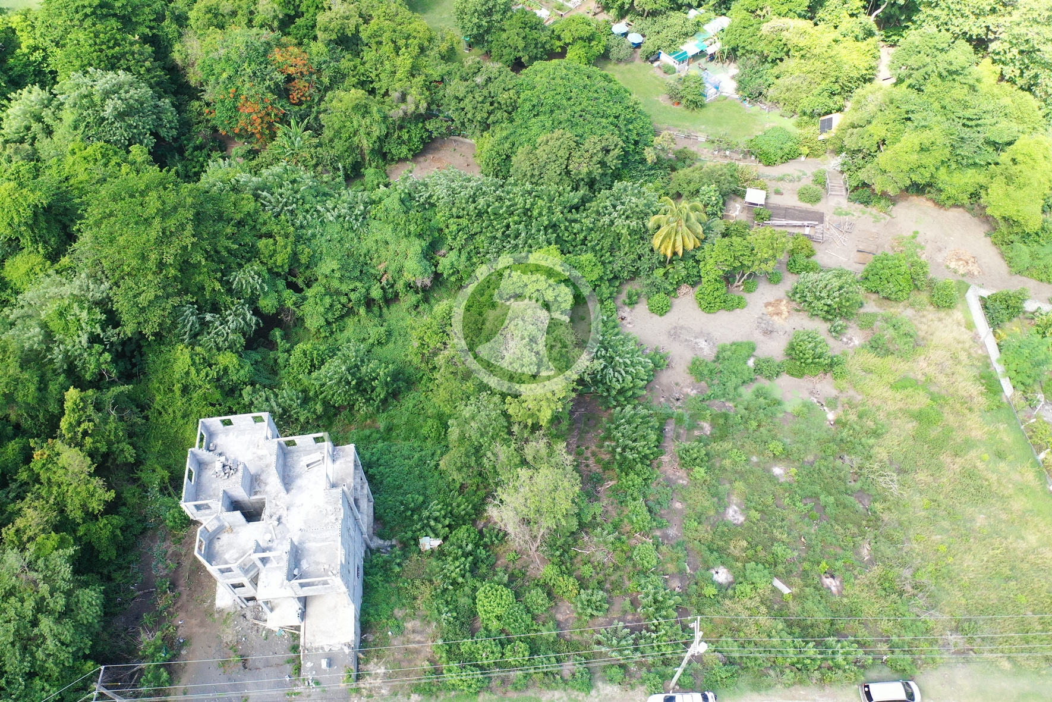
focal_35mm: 28
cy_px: 351
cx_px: 526
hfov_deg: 65.5
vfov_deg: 46.4
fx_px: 818
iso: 400
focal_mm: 10.26
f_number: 2.8
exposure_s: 1/30
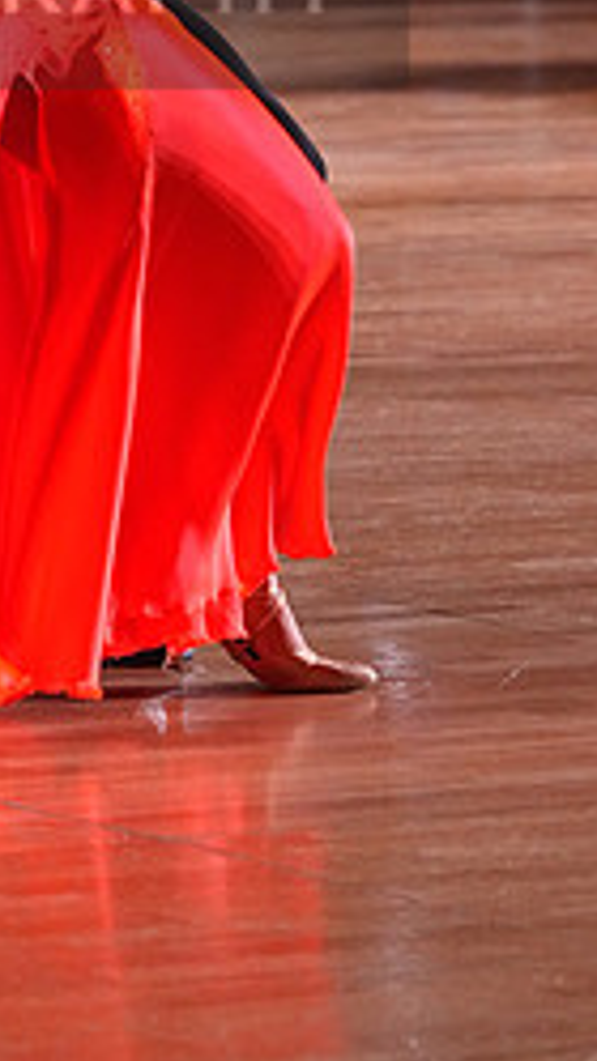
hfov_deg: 3.0
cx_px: -177
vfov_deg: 5.4
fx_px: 11261
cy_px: -51
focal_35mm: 400
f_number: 5
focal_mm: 164
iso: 4000
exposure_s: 1/200
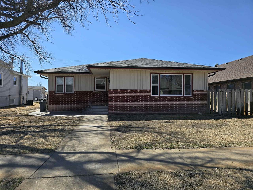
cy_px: 95
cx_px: 126
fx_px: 168
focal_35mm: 23
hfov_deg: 73.9
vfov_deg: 58.9
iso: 12
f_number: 1.7
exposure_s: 1/761
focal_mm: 6.3
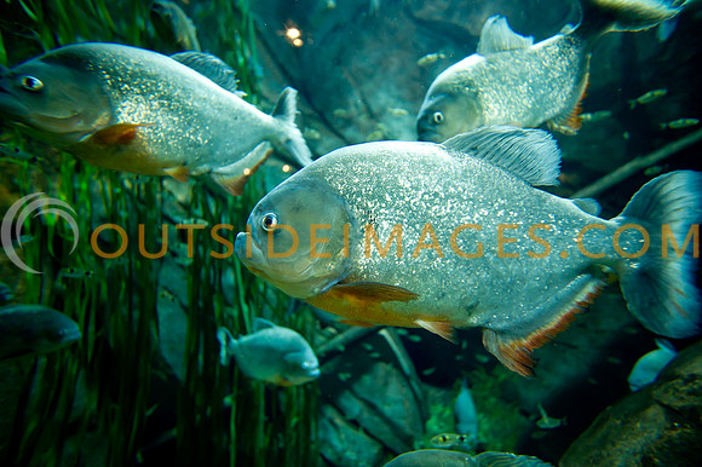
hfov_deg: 100.4
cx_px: 351
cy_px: 234
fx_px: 292
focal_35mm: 15
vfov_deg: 77.3
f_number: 4
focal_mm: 15
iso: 2000
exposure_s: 1/80
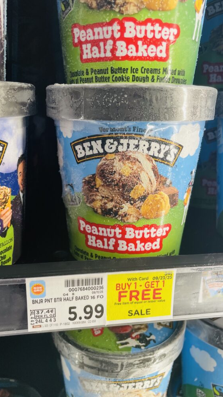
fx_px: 305
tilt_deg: -16.0
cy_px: 197
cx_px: 105
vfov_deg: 66.1
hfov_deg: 40.2
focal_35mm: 29
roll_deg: -0.3
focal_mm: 4.2
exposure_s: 1/120
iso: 80
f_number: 1.6
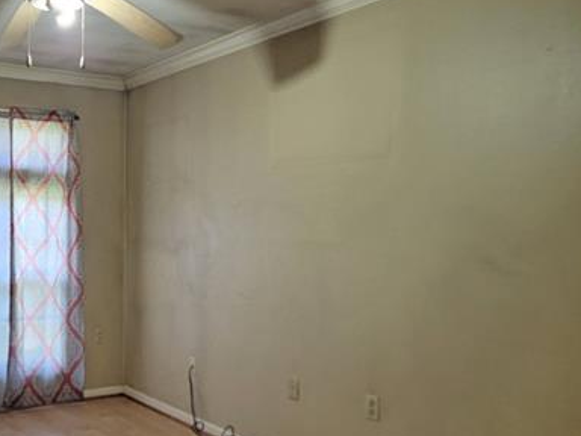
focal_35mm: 40
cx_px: 110
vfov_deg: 35.9
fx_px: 671
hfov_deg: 44.4
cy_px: 250
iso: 200
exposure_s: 1/60
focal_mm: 6.7
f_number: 1.8
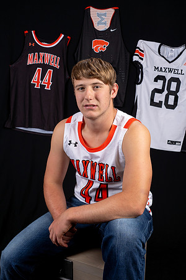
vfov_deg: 49.6
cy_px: 140
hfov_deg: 34.2
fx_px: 302
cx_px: 93
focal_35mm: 39
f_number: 6.3
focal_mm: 26
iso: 100
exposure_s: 1/160
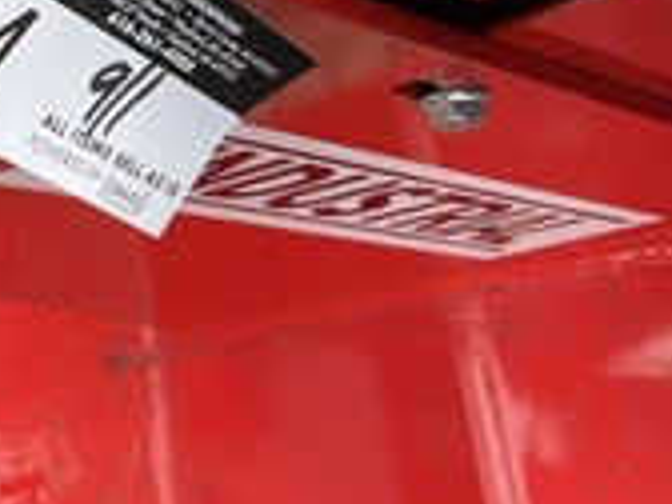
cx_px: -32
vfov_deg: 20.2
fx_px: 1339
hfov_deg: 26.4
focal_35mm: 69
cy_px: -68
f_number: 1.8
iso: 25
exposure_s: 1/383
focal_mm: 3
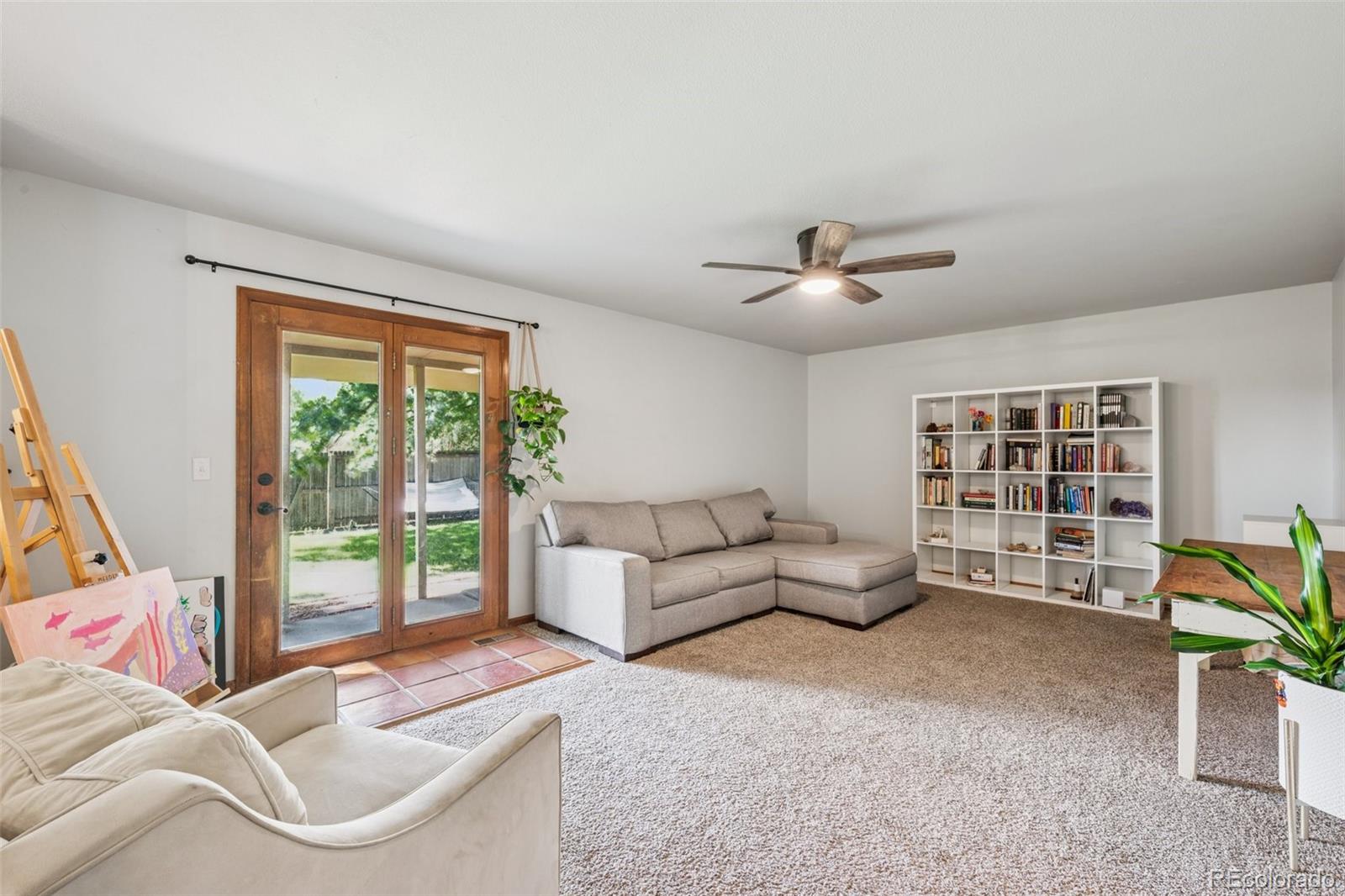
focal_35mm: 15
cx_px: 672
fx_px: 560
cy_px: 448
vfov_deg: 77.3
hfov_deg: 100.4
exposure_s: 2.5
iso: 100
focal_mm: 15
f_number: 11
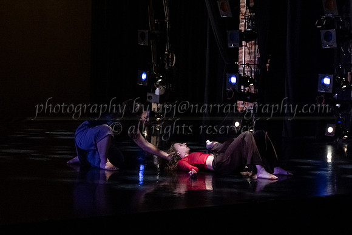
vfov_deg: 13.6
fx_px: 986
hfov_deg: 20.2
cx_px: 237
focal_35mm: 101
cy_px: 100
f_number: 3.2
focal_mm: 75
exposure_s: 1/400
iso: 4000
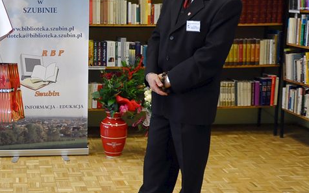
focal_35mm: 60
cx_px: 46
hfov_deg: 32.7
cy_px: 74
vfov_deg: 21.6
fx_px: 506
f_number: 5
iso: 1600
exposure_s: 1/100
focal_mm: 22
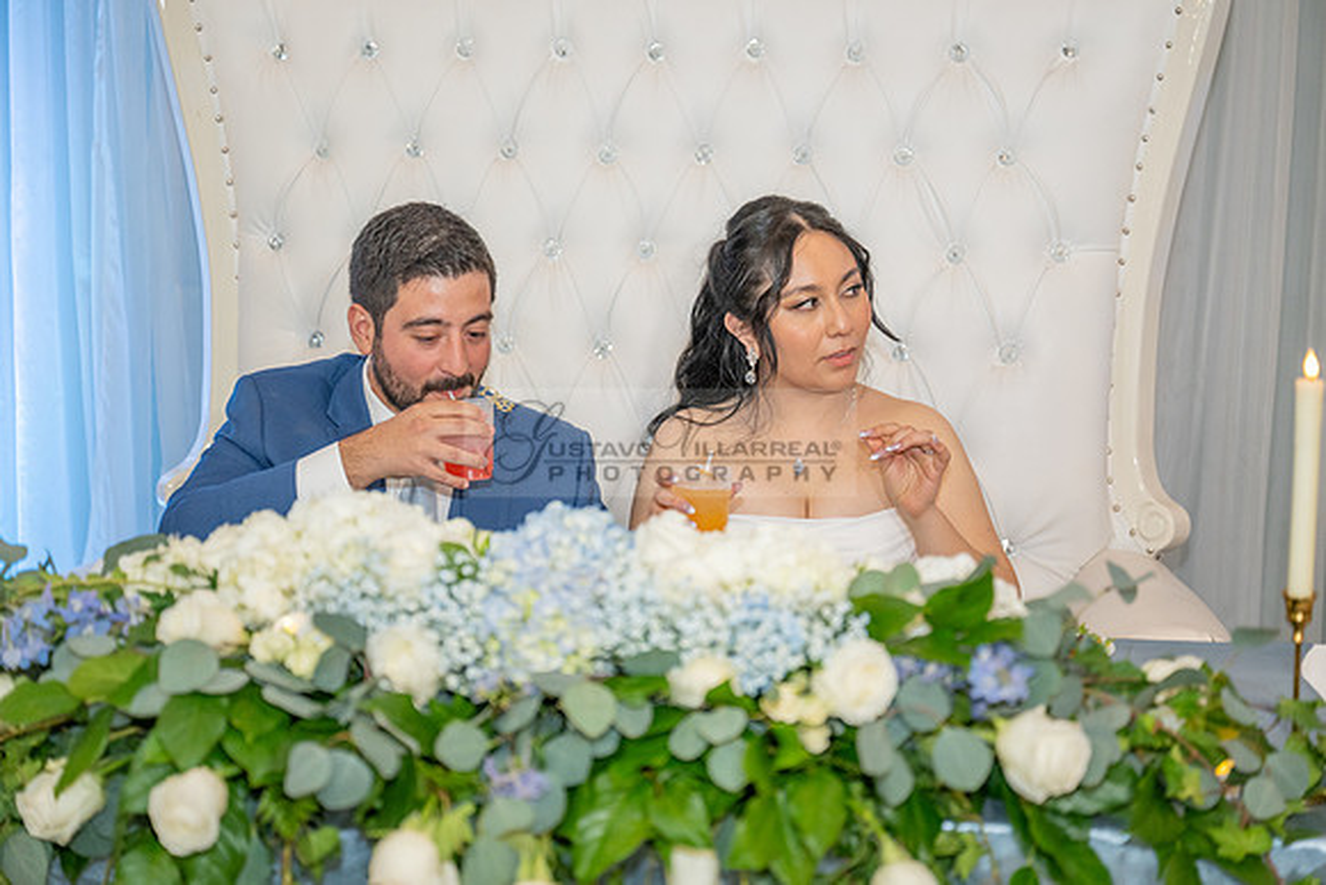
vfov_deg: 19.5
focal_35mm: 70
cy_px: 442
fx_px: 2579
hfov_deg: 28.8
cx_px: 663
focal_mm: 70
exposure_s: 1/160
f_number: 2.8
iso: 1000
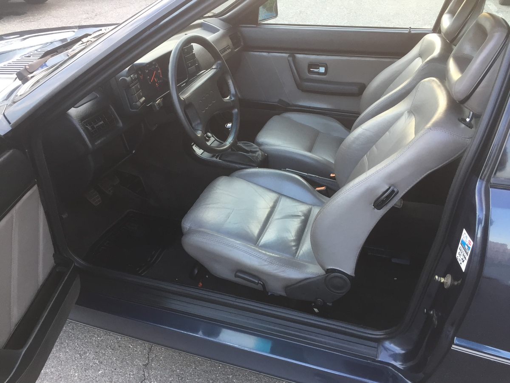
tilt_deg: -32.0
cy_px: 192
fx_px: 427
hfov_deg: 61.7
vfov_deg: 48.2
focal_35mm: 29
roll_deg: -3.2
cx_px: 255
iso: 32
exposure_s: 1/33
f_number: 2.2
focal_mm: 4.15
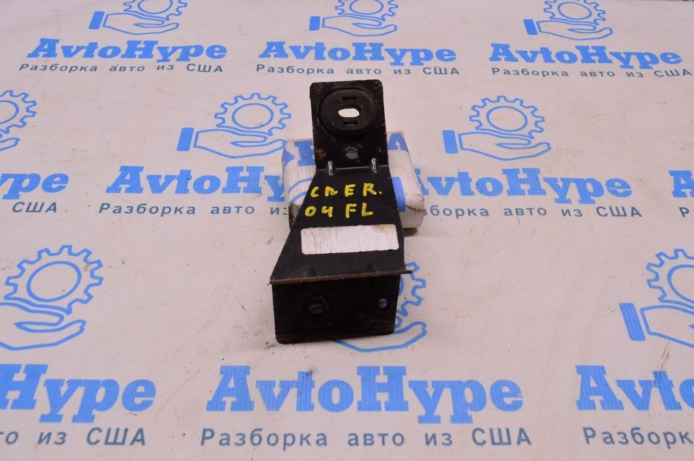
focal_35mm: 36
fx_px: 693
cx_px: 347
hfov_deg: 53.2
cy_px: 230
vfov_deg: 36.8
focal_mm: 24
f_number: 8
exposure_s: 1/125
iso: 1600
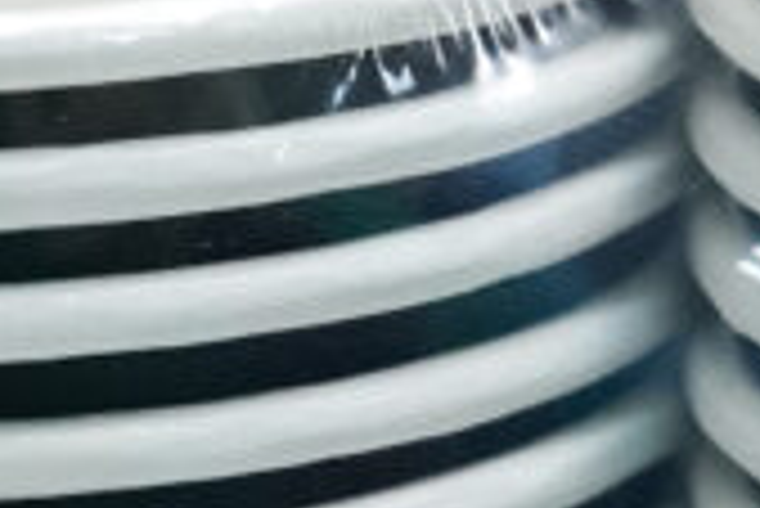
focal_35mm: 434
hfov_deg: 4.7
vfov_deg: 3.2
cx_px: 202
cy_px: 303
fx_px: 9170
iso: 3200
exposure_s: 1/125
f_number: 11
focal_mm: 70
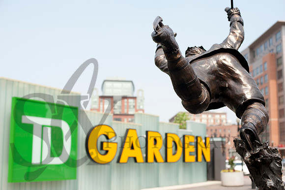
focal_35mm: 50
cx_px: 142
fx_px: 396
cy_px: 95
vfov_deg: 27.0
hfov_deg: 39.6
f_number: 4
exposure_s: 1/1250
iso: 160
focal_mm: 50
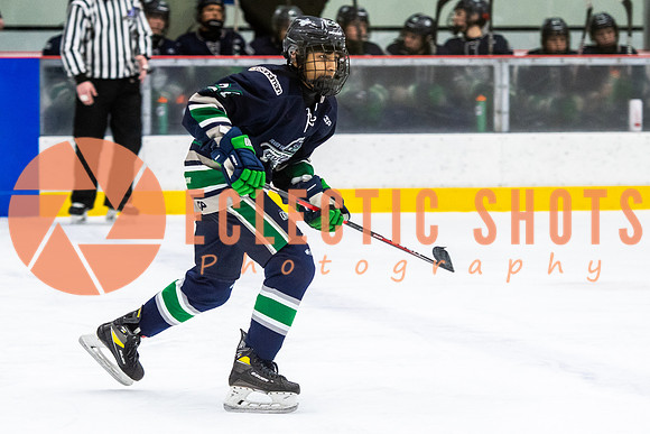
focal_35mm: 231
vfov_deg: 5.9
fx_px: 4176
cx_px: 287
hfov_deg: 8.9
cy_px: 132
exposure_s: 1/640
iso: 1400
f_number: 2.8
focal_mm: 110
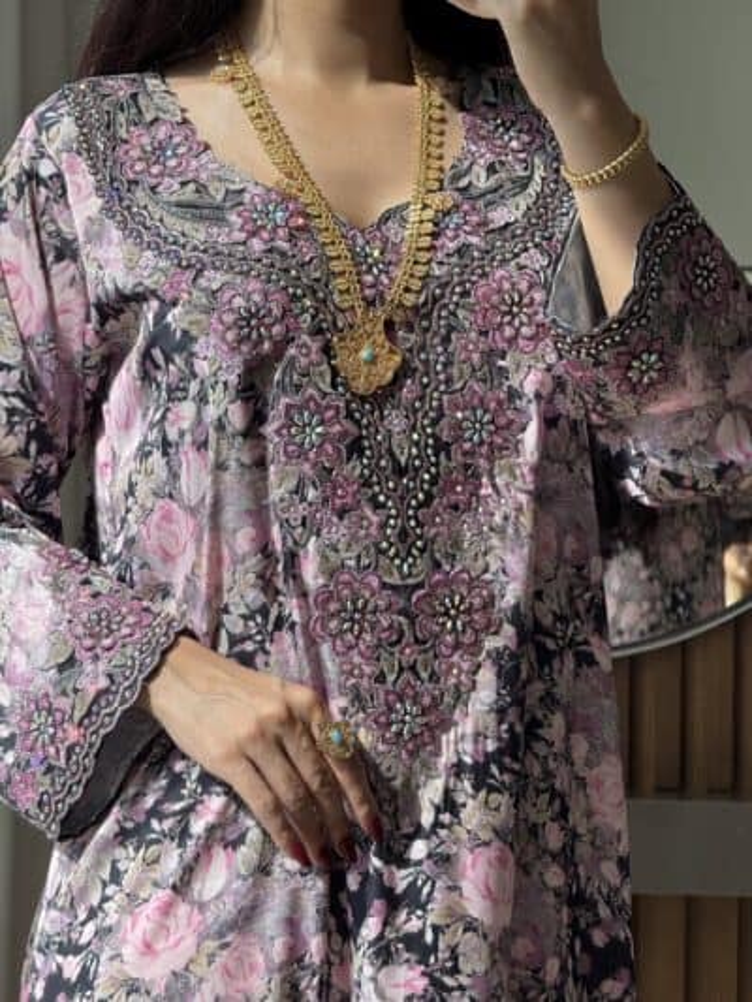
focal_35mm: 120
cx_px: 376
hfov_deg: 12.4
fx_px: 3474
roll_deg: -1.1
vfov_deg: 16.4
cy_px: 501
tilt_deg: -22.9
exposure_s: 1/203
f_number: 2.8
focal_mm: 15.66
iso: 50
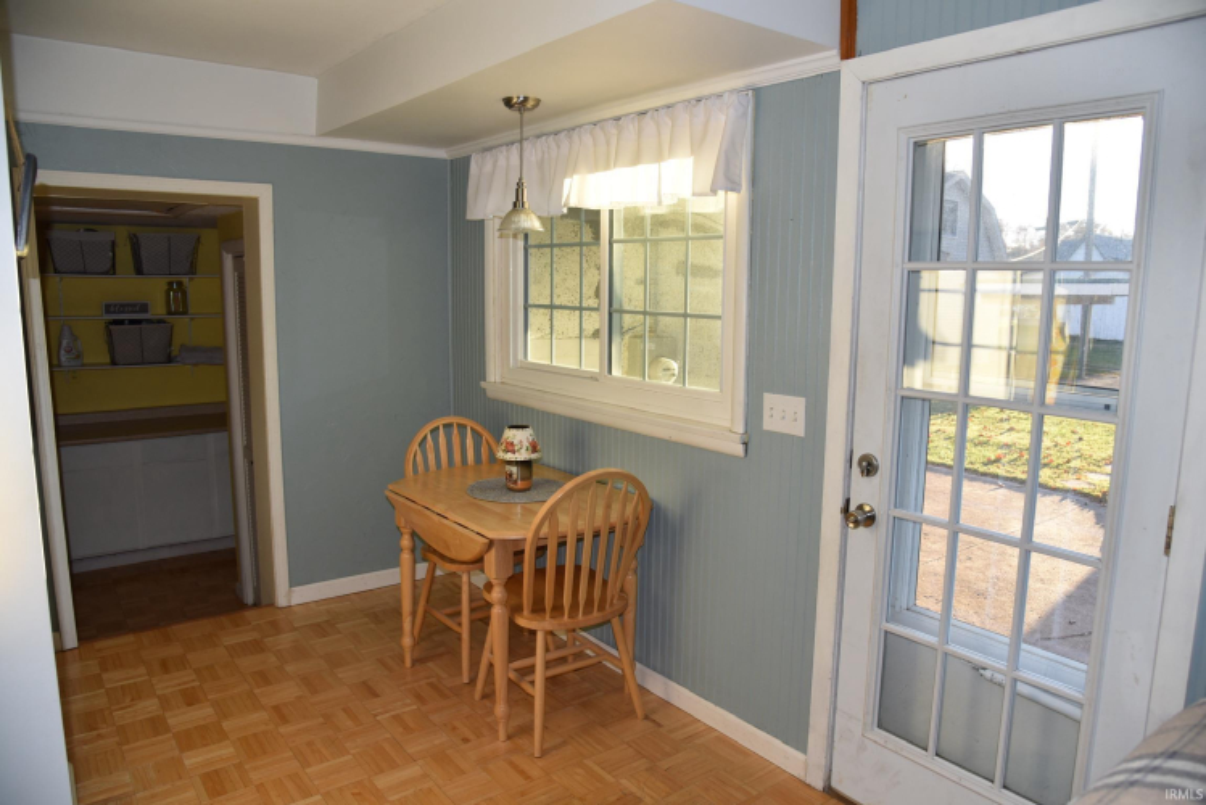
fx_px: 804
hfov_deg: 73.7
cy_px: 402
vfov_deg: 53.2
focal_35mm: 24
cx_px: 603
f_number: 5
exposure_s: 1/200
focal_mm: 24
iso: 800
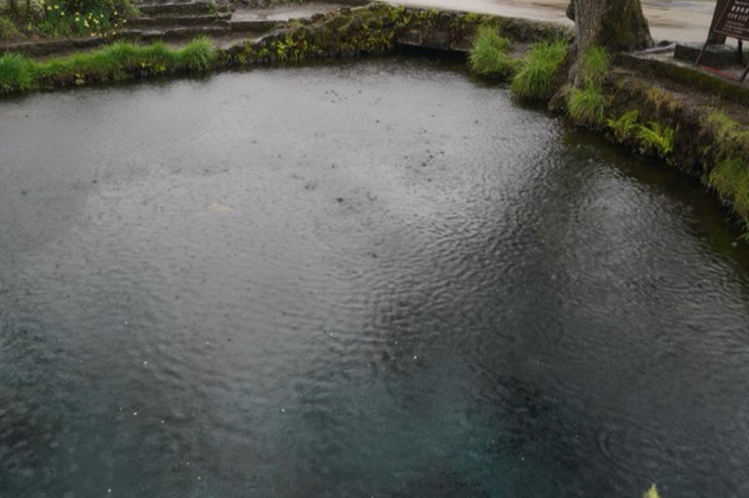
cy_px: 259
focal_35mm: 33
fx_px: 686
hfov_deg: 57.2
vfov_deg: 39.9
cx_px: 338
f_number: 16
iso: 100
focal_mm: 30
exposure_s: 1/13
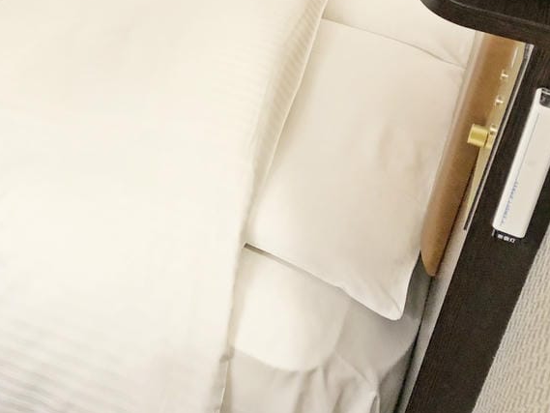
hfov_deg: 31.1
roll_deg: -2.0
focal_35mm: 59
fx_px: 938
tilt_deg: -30.9
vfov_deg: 23.8
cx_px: 49
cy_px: 3
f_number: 1.8
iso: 50
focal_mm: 3.99
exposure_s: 1/17
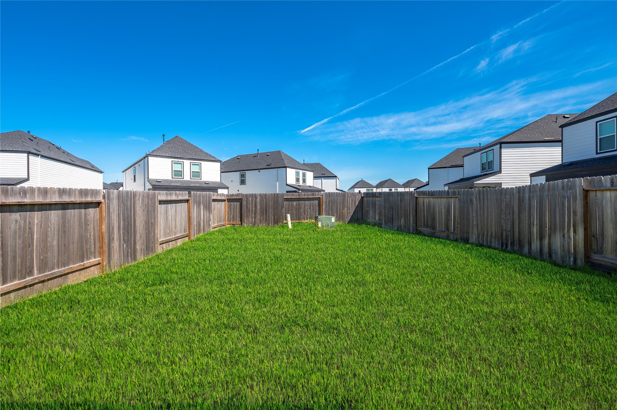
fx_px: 291
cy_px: 205
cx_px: 308
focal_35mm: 17
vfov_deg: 70.4
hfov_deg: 93.3
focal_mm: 17
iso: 100
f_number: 11
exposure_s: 1/125
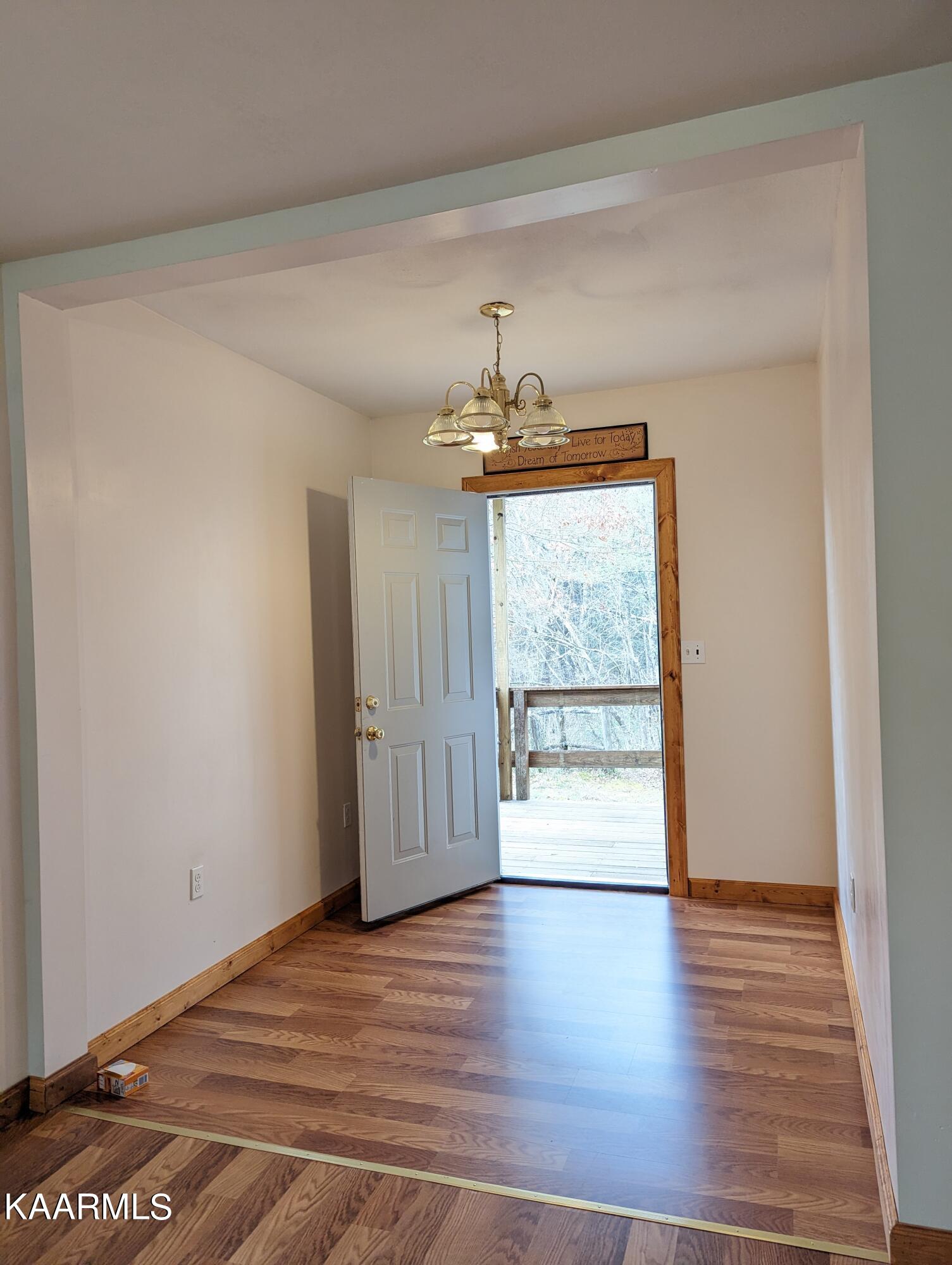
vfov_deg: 71.5
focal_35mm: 24
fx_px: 878
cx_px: 476
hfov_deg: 56.9
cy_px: 632
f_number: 1.85
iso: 212
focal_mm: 6.81
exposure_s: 1/90
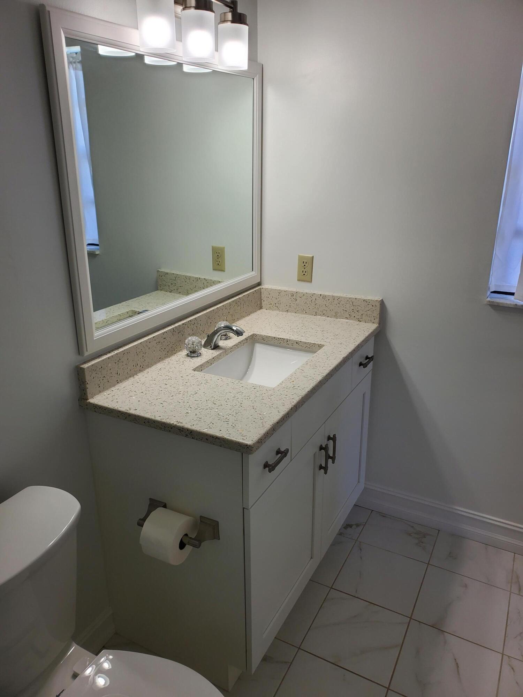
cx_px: 262
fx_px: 524
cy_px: 348
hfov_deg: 53.1
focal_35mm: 26
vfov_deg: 67.3
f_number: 2.4
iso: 64
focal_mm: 4.3
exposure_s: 1/120
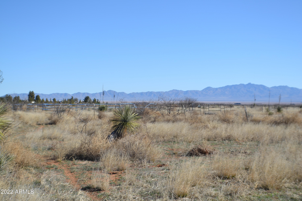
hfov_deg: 26.0
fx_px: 654
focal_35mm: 78
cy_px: 100
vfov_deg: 17.5
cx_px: 151
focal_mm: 52
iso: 100
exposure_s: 1/250
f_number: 8
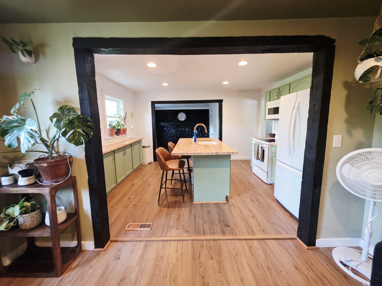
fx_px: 143
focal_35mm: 13
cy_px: 143
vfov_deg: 89.9
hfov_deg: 106.2
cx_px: 191
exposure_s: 1/60.2
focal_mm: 2.2
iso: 320
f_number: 1.9
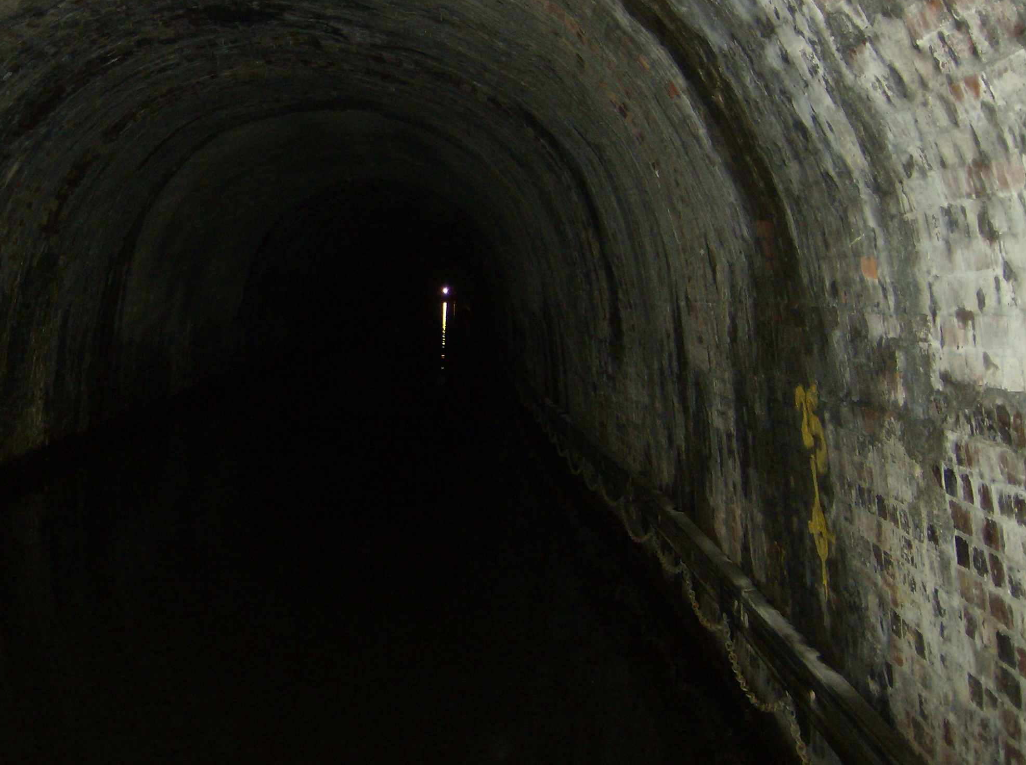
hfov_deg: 40.1
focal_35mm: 47
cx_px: 362
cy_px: 287
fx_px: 1390
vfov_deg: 30.6
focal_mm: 6
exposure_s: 1/60
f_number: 2.8
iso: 200
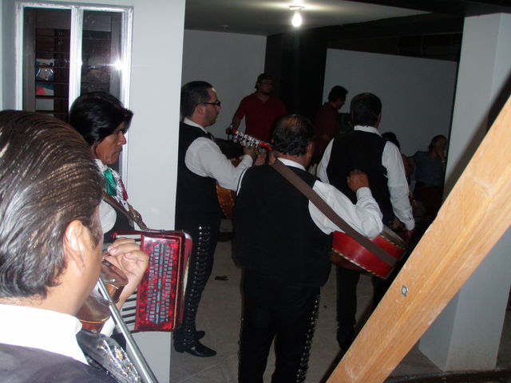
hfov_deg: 49.0
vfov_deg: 37.7
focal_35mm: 38
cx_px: 256
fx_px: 561
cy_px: 192
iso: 160
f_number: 3.5
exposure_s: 1/30
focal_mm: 6.7
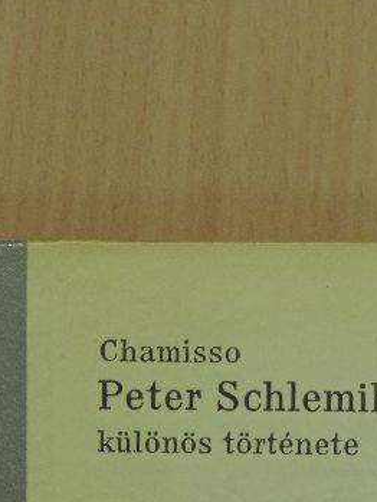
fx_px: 2395
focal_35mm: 165
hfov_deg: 9.0
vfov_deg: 11.9
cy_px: 403
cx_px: 292
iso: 640
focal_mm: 16
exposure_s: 1/100
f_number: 4.1
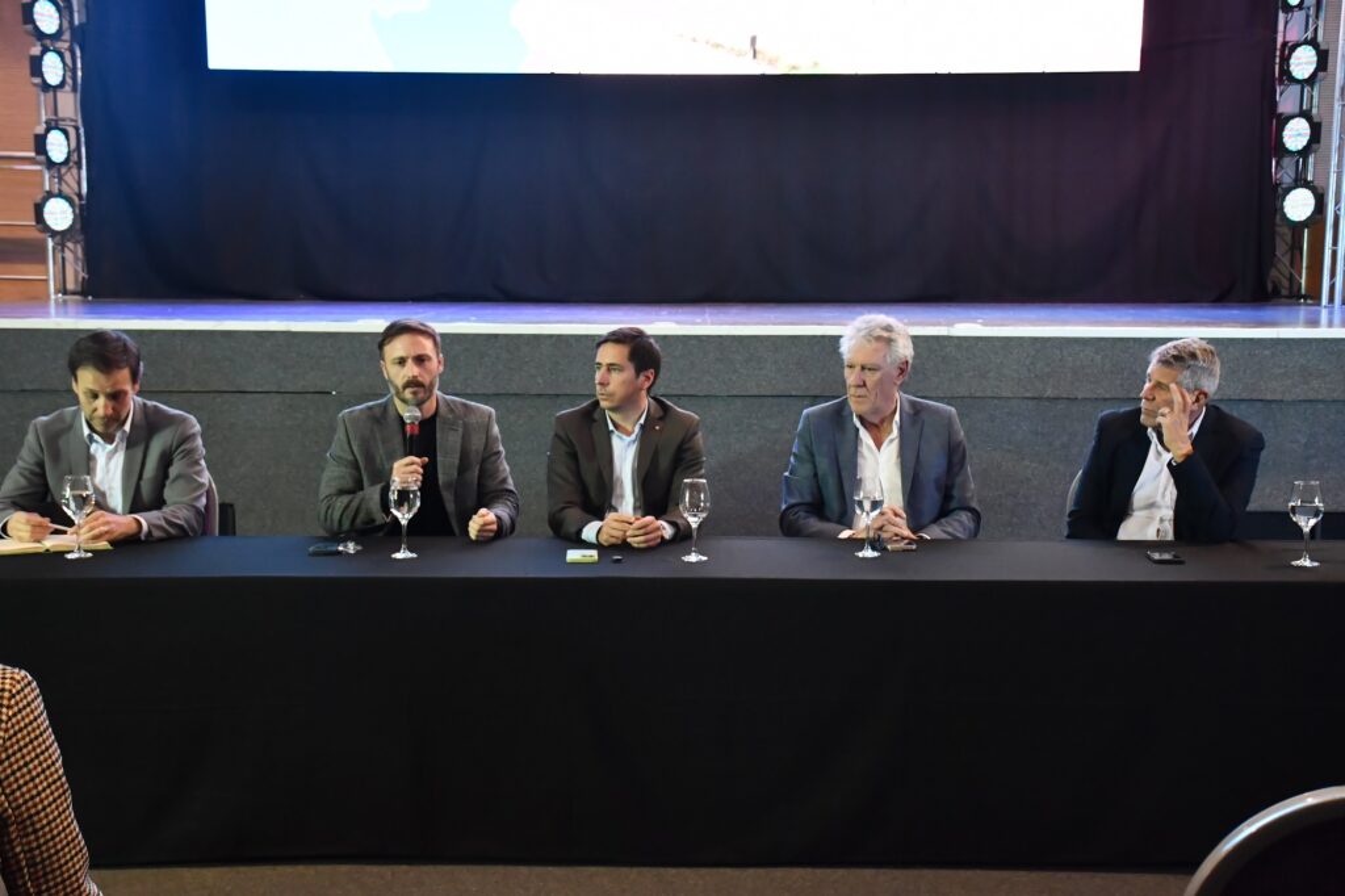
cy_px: 448
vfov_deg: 26.0
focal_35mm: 52
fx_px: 1942
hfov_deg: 38.2
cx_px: 672
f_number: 5.6
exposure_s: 1/100
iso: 2000
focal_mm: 35
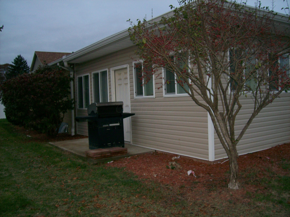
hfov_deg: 51.4
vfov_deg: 39.6
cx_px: 145
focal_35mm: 36
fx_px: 301
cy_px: 108
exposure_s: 1/64
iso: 80
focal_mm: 6
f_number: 2.7
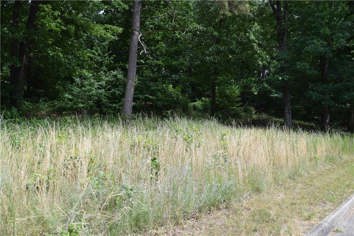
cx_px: 177
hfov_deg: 61.9
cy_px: 118
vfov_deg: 43.6
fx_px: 295
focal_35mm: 30
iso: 220
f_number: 8
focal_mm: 20
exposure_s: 1/250
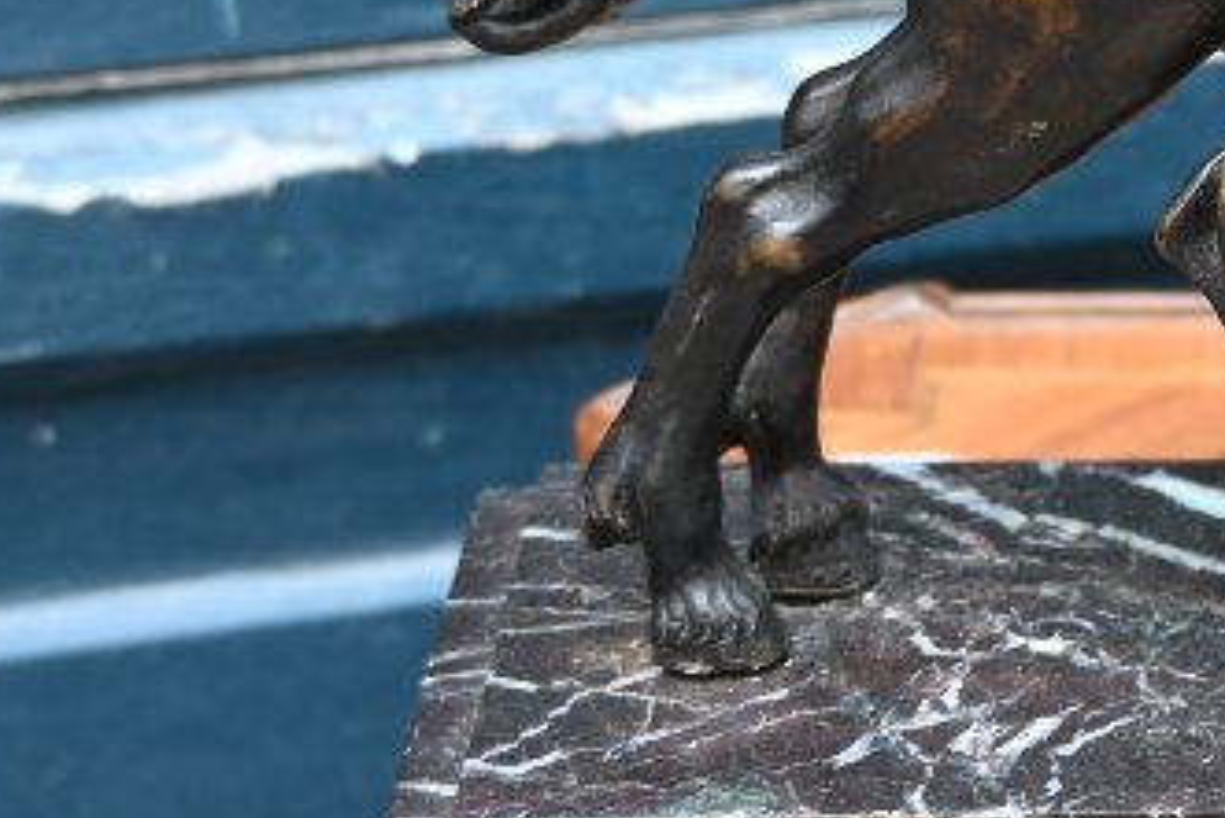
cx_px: 2050
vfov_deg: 8.7
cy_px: 33
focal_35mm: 158
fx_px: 5372
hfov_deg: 12.2
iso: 125
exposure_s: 1/50
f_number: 4
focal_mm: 29
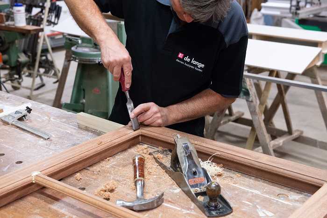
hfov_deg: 35.6
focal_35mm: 56
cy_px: 109
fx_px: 509
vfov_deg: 24.2
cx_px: 164
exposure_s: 1/80
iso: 4000
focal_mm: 56
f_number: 5.6
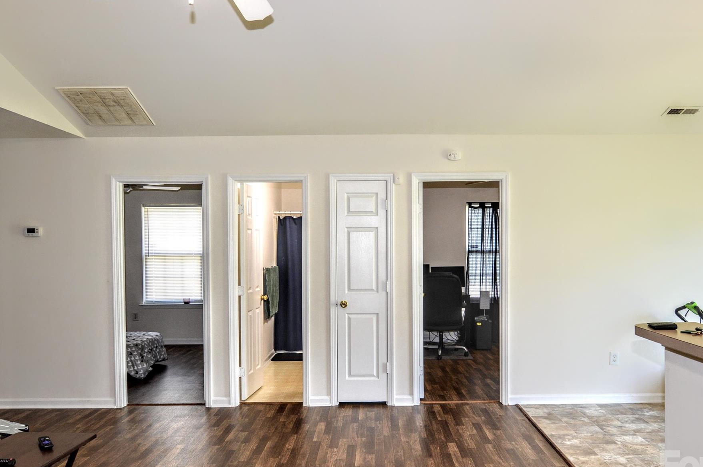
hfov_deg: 65.4
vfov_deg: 46.3
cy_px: 257
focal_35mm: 28
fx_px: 546
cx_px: 378
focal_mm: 16
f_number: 4.5
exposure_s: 1/80
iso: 400
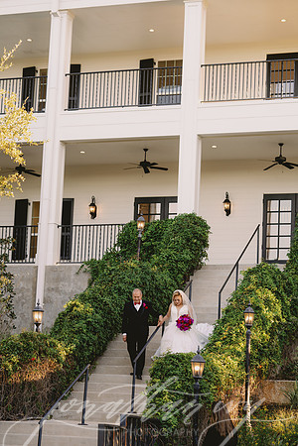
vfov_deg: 21.2
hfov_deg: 14.3
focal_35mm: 96
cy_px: 223
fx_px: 1192
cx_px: 149
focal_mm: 96
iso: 500
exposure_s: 1/320
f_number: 3.5
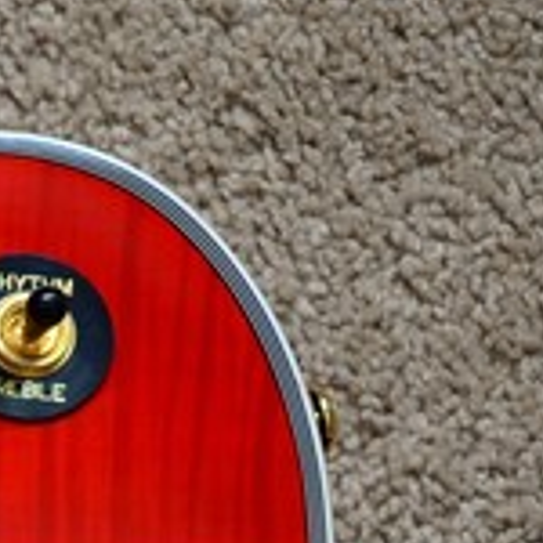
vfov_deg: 13.2
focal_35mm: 127
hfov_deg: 11.9
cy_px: 735
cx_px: -623
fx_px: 2254
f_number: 4
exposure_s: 1/60
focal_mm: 18.5
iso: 100
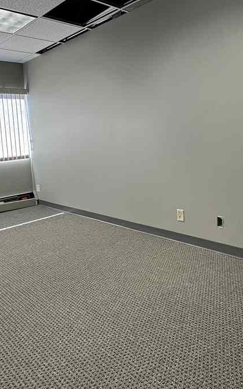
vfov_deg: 66.1
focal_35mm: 28
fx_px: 297
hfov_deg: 44.3
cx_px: 98
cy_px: 165
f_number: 2.2
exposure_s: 1/120
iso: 80
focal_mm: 2.22
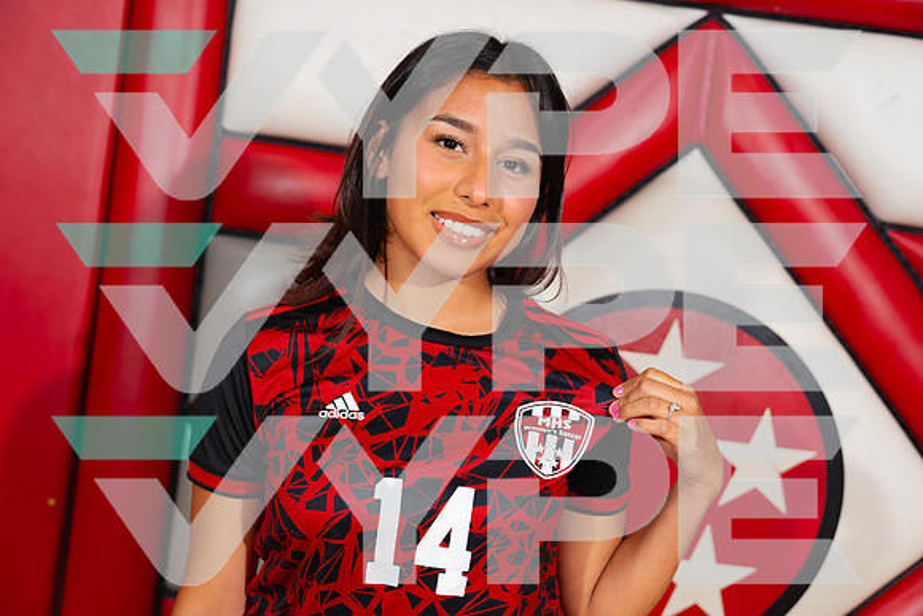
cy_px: 308
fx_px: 1154
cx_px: 462
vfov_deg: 29.9
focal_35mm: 45
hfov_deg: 43.6
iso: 1000
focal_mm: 45
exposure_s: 1/250
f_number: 4
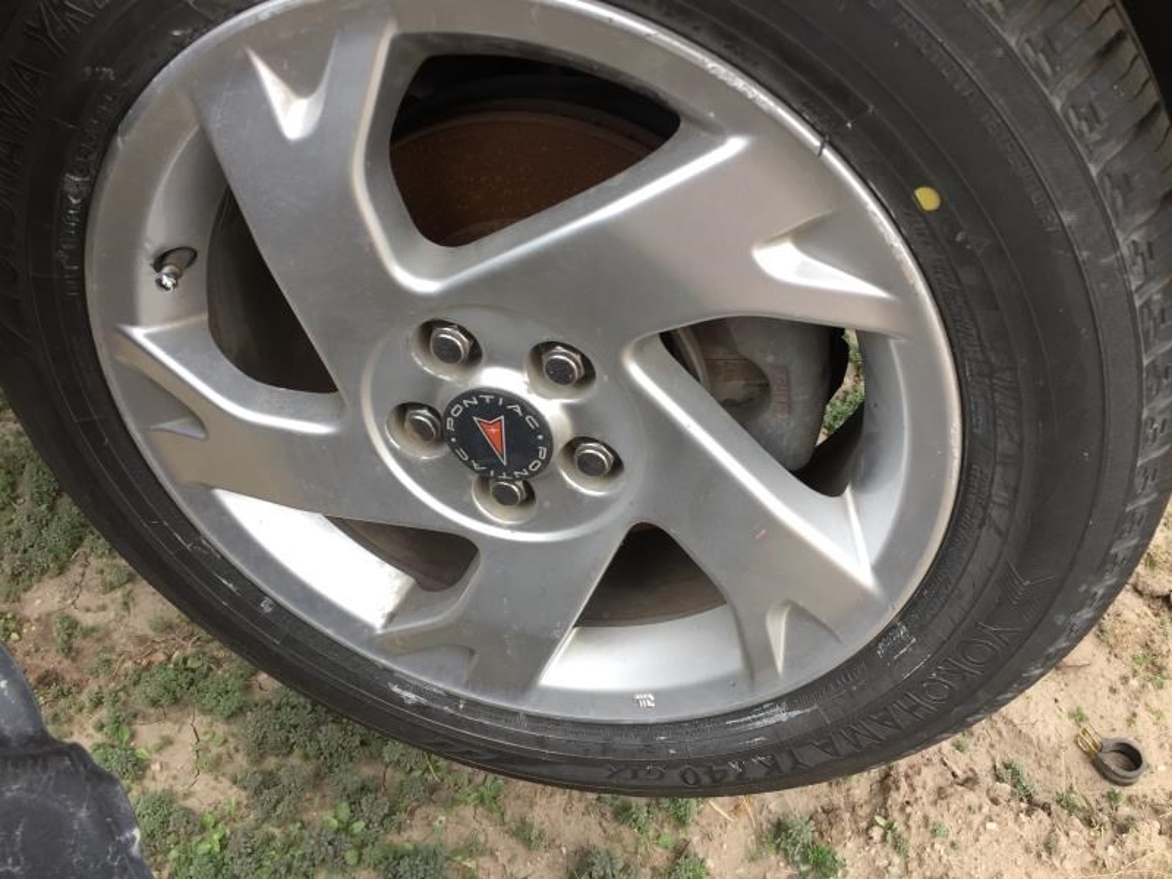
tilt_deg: -41.4
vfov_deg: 48.2
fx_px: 982
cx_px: 586
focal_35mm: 29
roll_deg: -0.3
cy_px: 440
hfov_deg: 61.7
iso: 50
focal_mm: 4.15
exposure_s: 1/120
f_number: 2.2
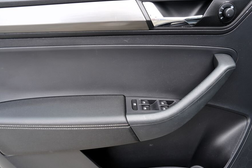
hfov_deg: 65.1
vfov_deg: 46.4
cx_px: 146
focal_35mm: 28
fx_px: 196
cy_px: 87
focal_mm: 24
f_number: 3.5
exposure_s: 1/50
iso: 100
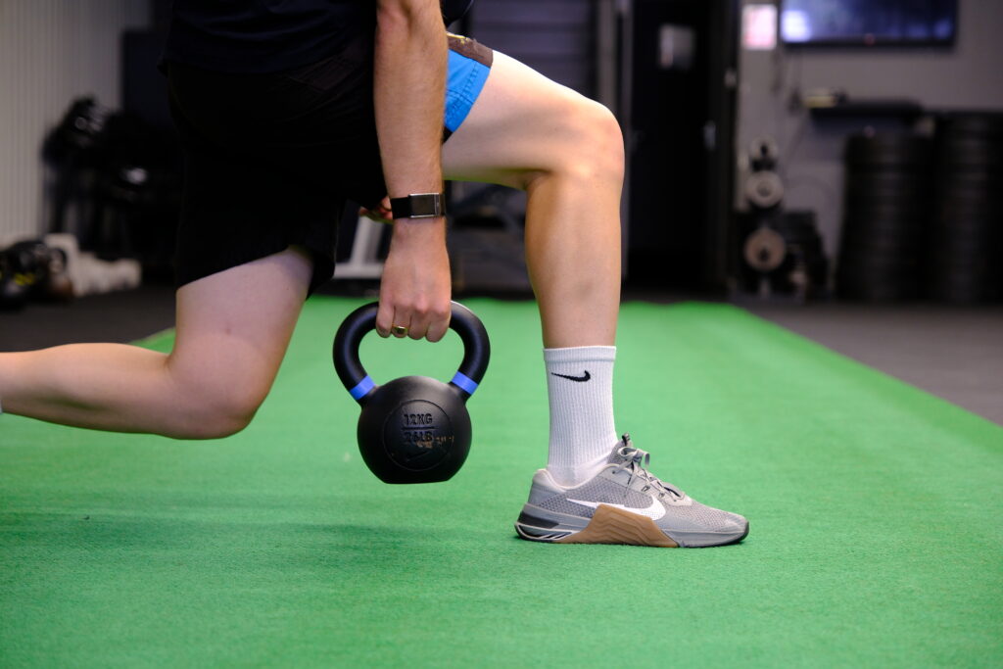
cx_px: 502
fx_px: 2313
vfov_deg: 16.5
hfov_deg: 24.5
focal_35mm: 83
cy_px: 334
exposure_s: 1/30
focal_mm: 55
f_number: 2.8
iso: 640
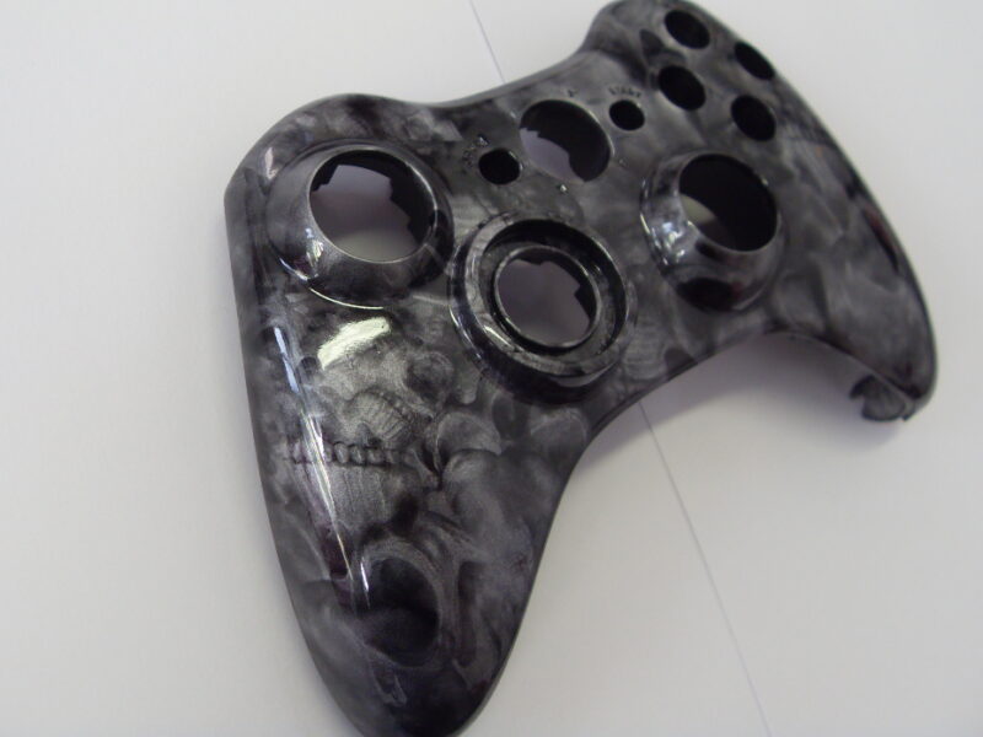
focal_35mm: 35
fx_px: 994
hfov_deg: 52.6
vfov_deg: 40.7
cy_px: 368
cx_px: 492
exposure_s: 1/45
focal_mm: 6.3
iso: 120
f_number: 2.8
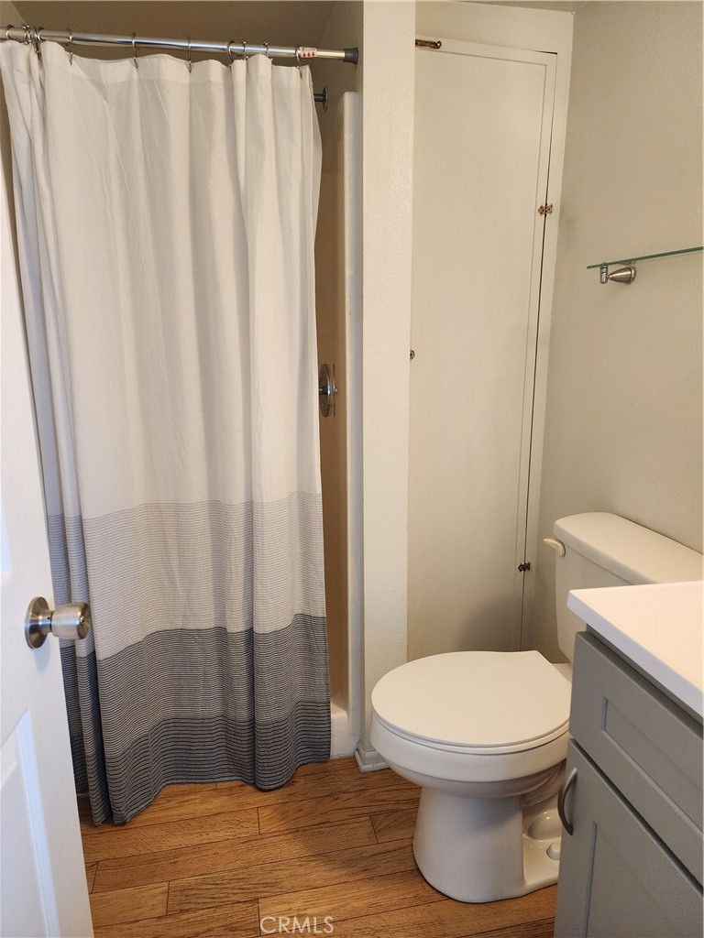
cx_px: 352
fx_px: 624
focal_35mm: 23
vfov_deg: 73.9
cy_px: 469
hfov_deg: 58.9
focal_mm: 6.4
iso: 320
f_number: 1.8
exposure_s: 1/120
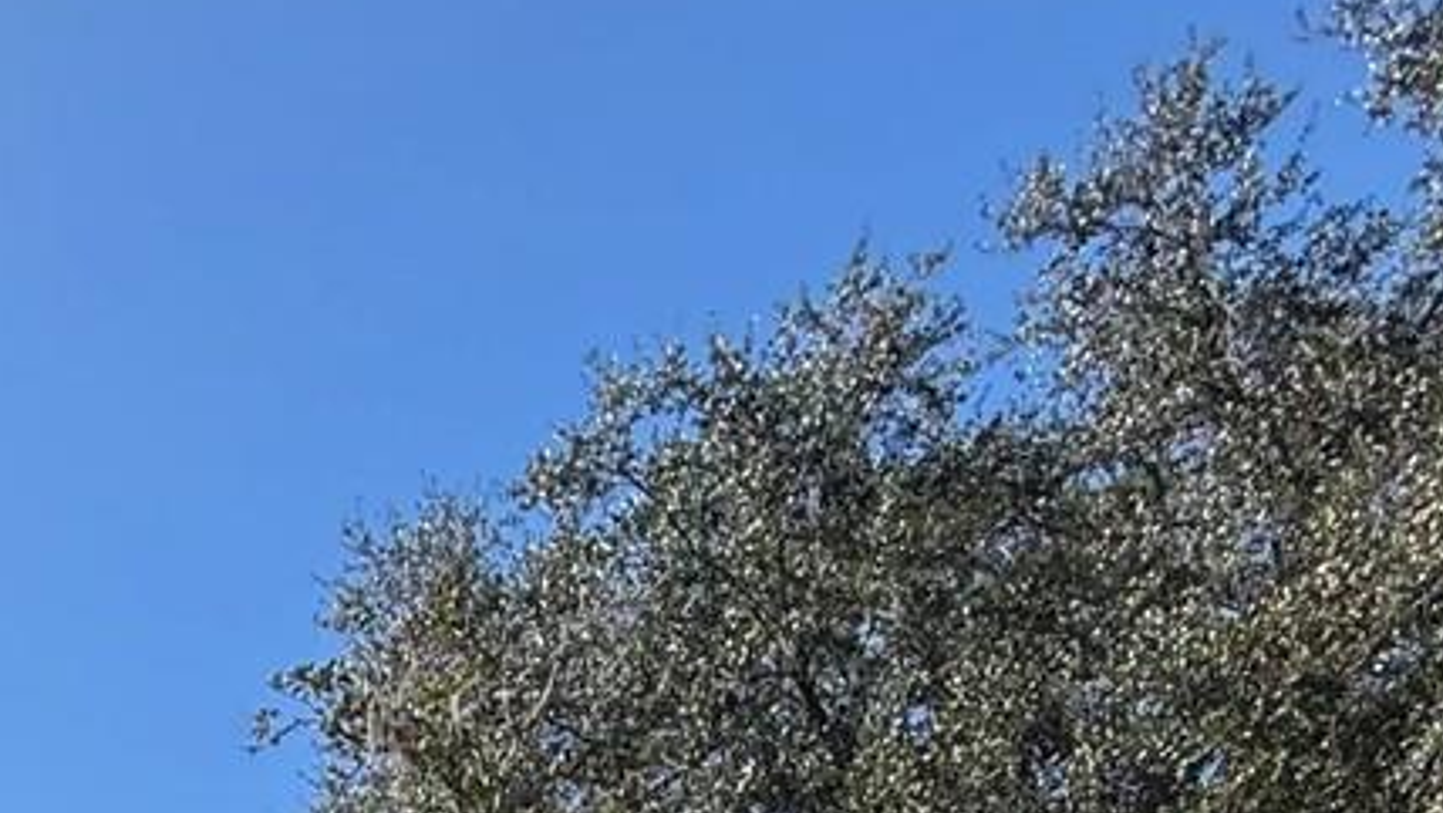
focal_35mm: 57
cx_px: -337
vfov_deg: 15.7
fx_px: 2182
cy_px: 1710
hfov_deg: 30.4
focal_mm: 2.22
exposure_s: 1/1167
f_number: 2.2
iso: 50
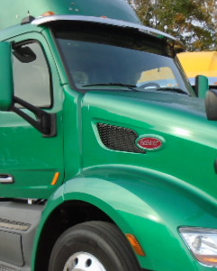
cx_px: 107
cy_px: 164
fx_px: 433
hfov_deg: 28.1
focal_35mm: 54
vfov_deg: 34.6
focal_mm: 4.6
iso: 100
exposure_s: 1/320
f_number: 3.2
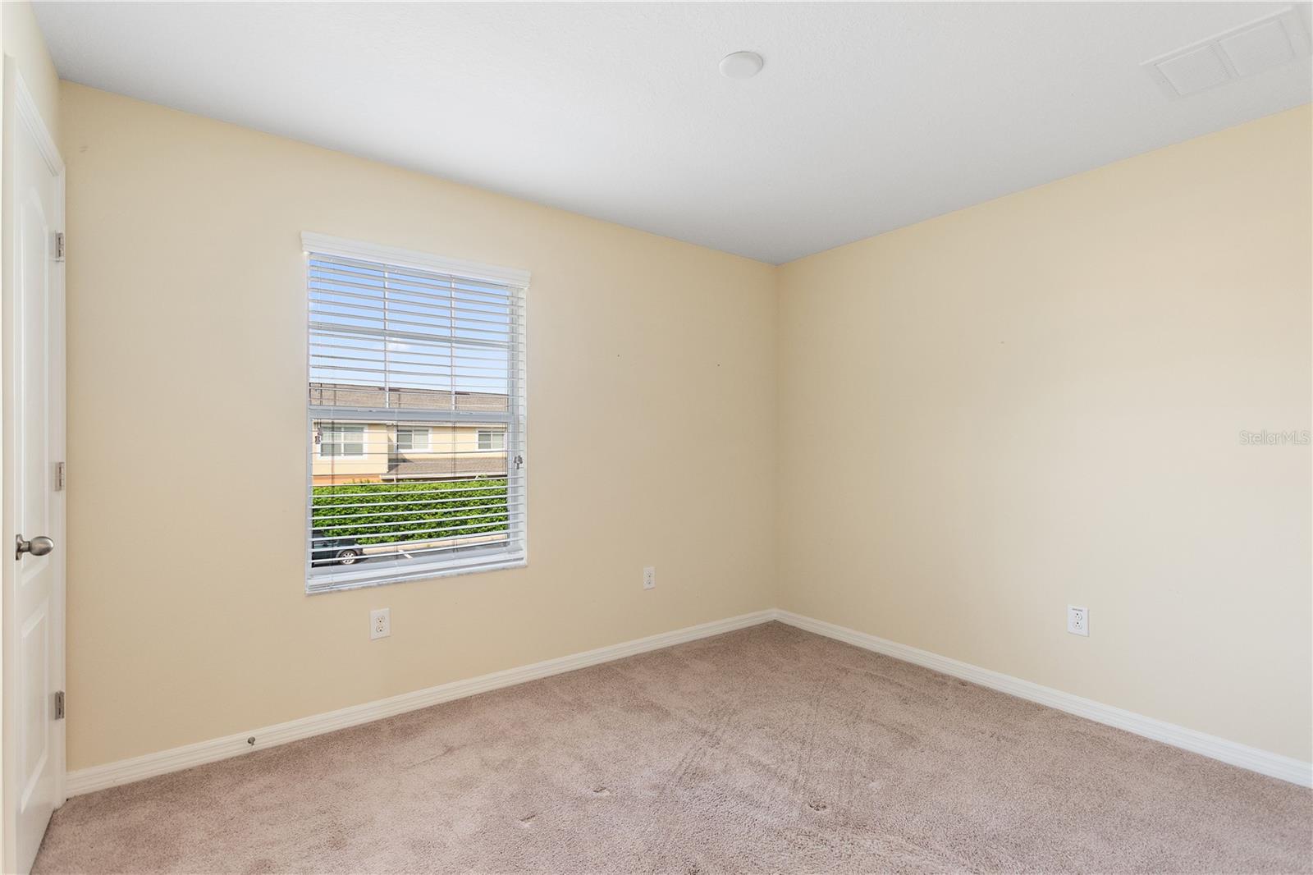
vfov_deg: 77.3
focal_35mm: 15
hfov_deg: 100.4
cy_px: 438
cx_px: 656
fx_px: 547
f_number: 4.5
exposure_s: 1/25
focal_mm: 10
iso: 400
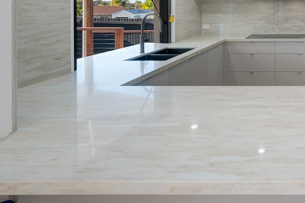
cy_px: 6
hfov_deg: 49.5
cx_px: 303
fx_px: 263
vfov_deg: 38.2
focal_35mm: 31
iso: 400
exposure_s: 1/50
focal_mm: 15.5
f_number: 14
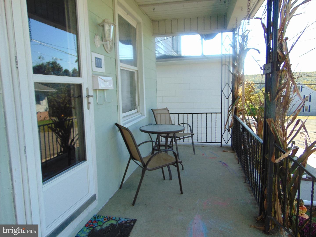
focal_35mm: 25
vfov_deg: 54.9
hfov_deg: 69.4
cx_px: 158
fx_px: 228
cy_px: 118
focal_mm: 4.5
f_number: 3
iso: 80
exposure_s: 1/250
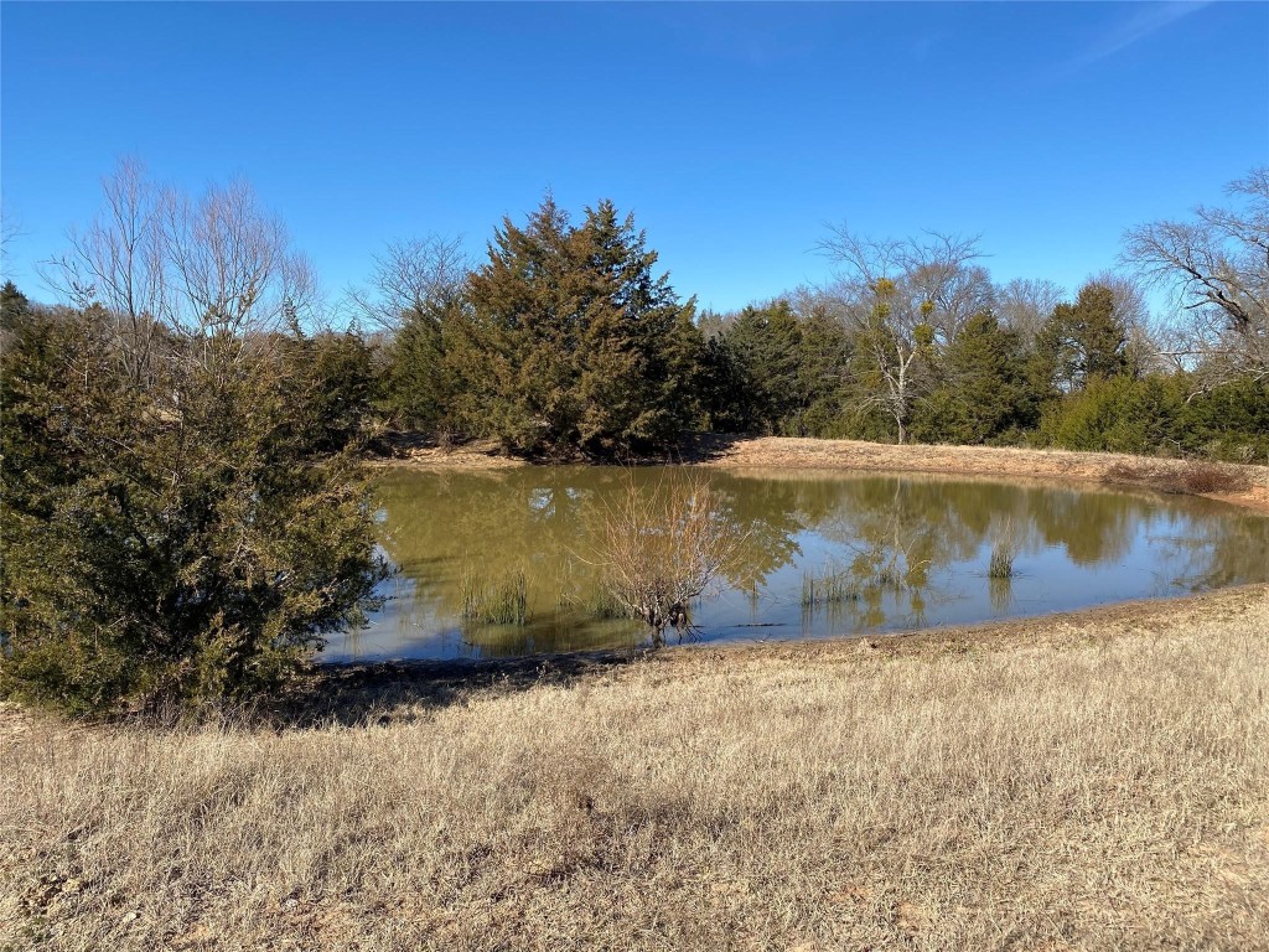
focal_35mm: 26
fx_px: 953
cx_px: 634
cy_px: 476
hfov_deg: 67.3
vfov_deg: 53.1
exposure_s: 1/2315
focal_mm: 4.25
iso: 32
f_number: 1.8
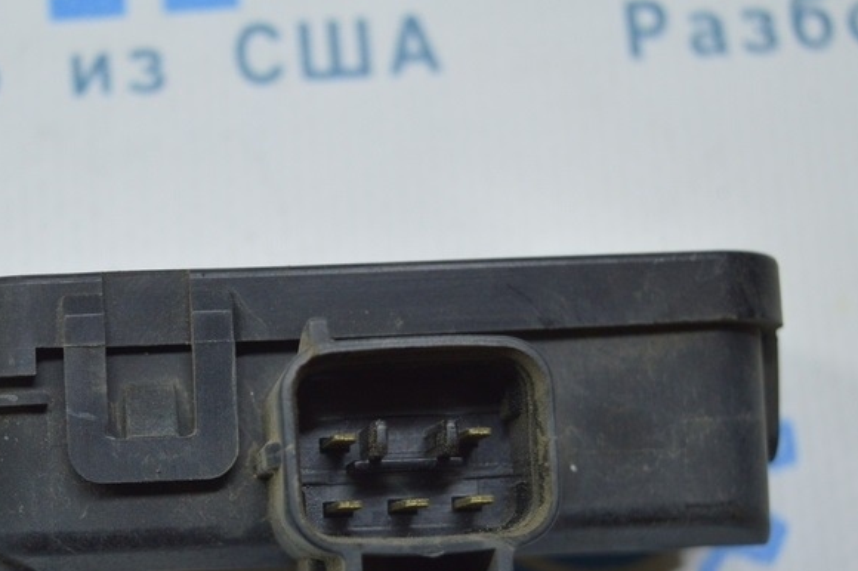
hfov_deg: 22.4
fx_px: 2144
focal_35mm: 90
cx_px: 206
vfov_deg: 15.1
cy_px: 433
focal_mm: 34
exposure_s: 1/60
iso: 400
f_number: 4.5
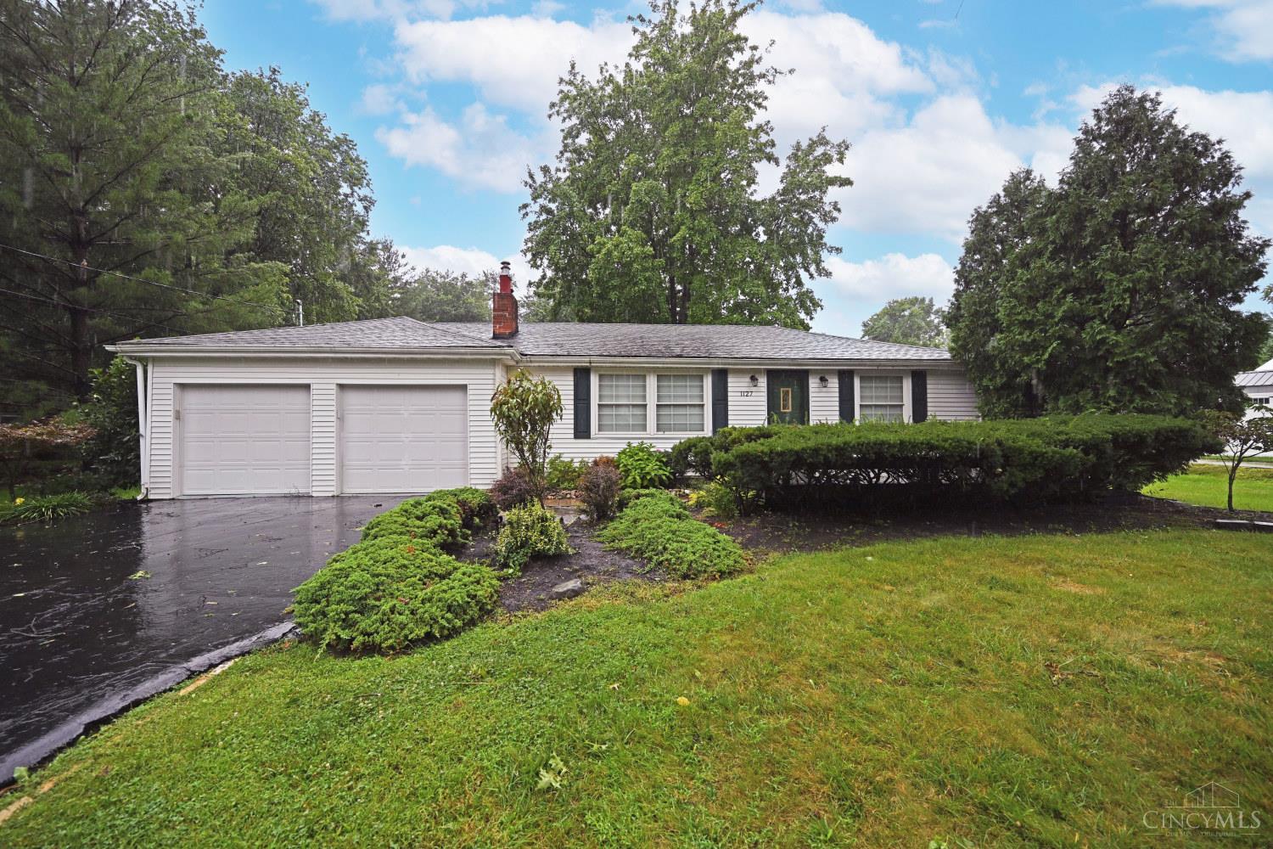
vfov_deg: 81.2
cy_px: 424
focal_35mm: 14
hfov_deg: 104.3
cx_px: 636
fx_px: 495
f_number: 4.5
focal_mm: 14
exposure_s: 1/250
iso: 200
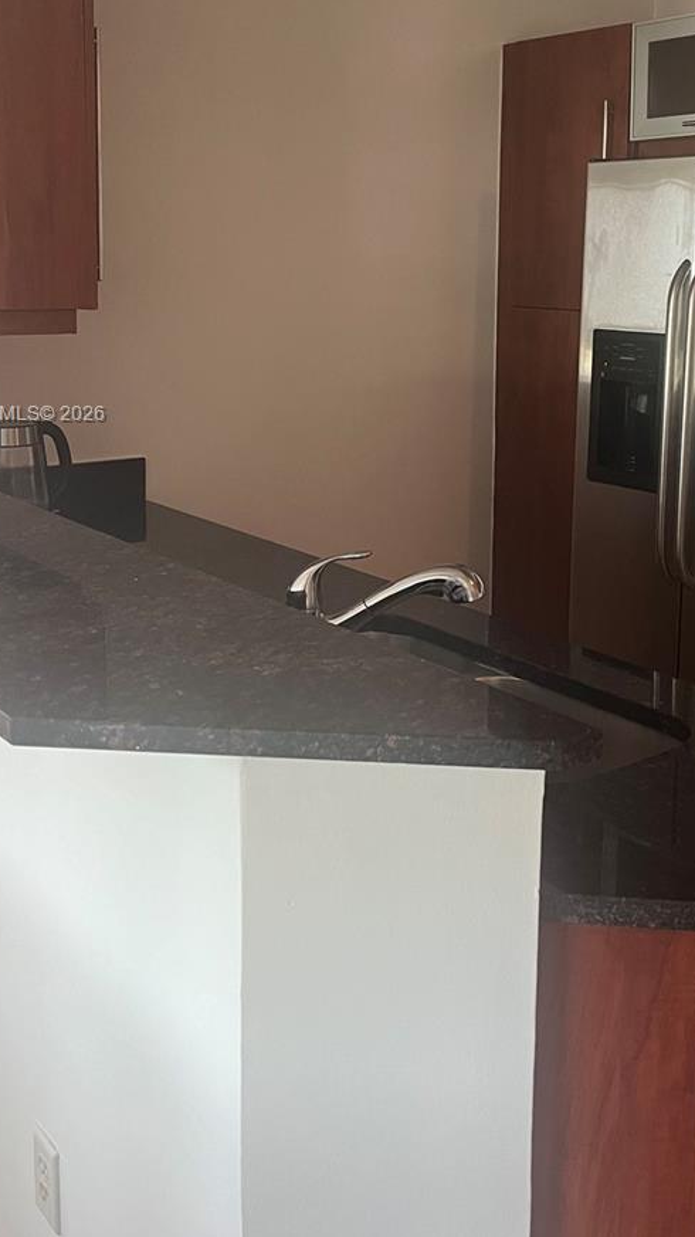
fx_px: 1279
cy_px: 416
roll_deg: -1.3
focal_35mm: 39
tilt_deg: -8.6
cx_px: 481
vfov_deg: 50.7
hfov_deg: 30.1
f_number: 1.6
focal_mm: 5.1
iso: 250
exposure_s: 1/60
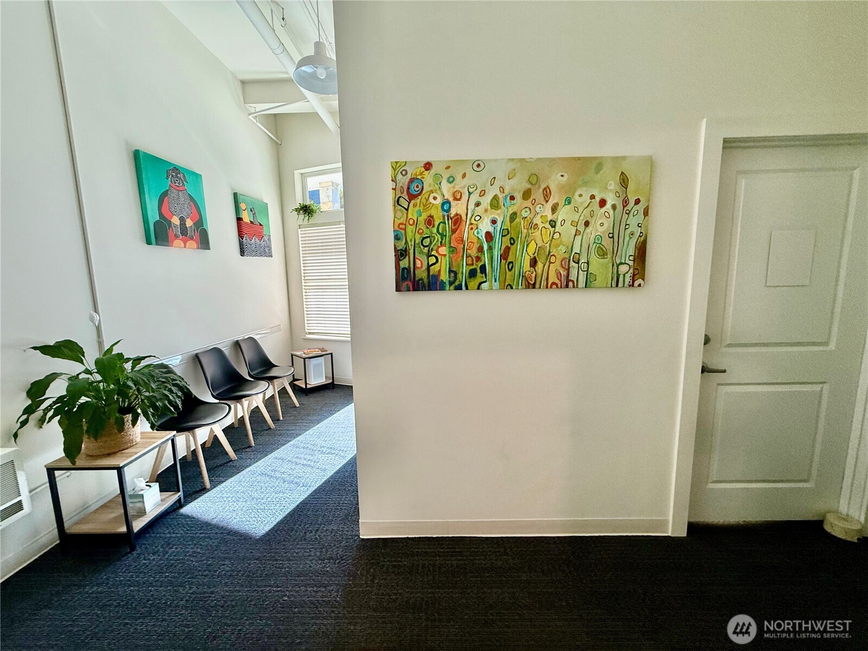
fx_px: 351
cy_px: 326
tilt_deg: -7.5
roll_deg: +0.5
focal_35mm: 14
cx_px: 434
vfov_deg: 85.7
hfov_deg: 102.1
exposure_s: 1/120
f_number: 2.2
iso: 160
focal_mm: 2.22
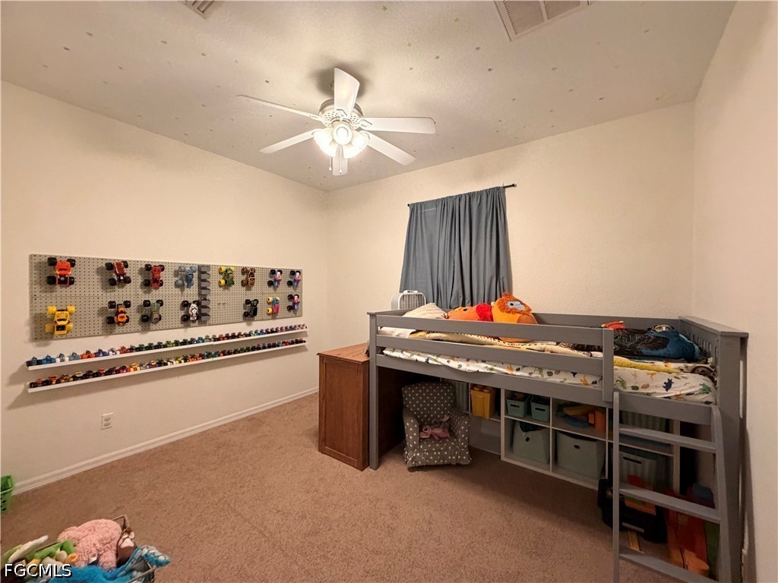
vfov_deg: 85.7
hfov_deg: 102.1
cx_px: 389
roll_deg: +0.1
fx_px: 315
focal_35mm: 14
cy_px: 292
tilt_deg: -0.3
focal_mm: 2.22
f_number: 2.2
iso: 400
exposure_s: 1/60
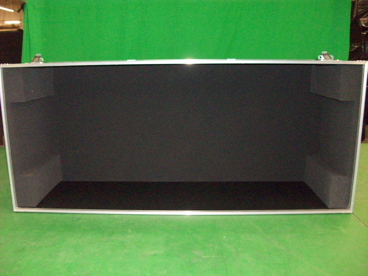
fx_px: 361
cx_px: 184
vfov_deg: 41.8
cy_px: 138
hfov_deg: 54.0
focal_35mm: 34
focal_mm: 5.7
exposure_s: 1/30
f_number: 2.8
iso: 320
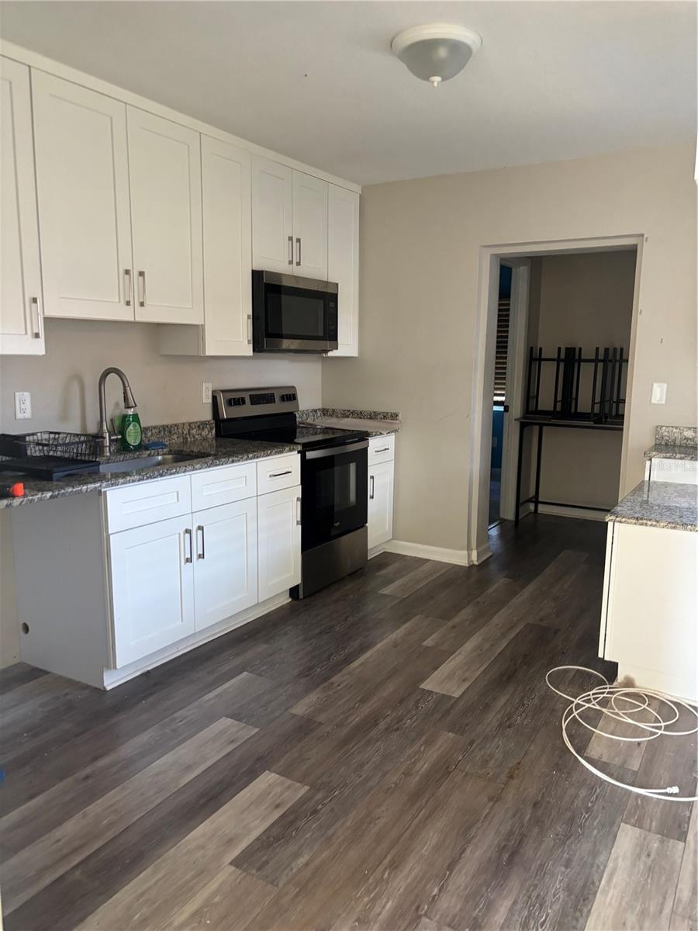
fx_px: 699
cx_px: 349
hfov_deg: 53.1
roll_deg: -1.5
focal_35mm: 26
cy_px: 466
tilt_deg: -7.7
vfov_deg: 67.3
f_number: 1.6
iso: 250
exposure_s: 1/60
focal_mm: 5.96
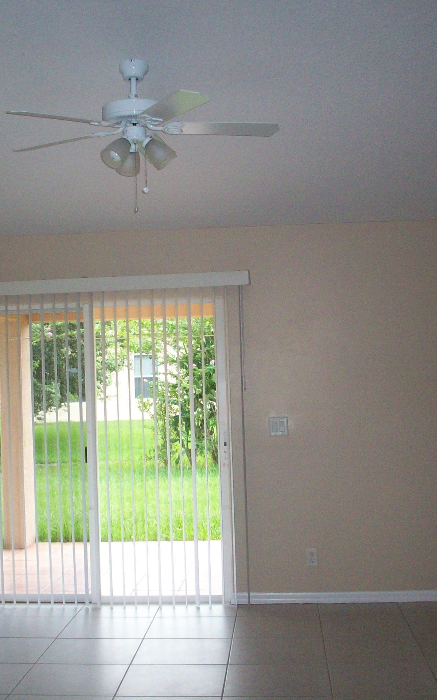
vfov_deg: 38.2
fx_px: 1010
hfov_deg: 24.4
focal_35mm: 53
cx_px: 167
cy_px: 350
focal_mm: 6.2
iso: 200
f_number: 2.8
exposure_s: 1/194
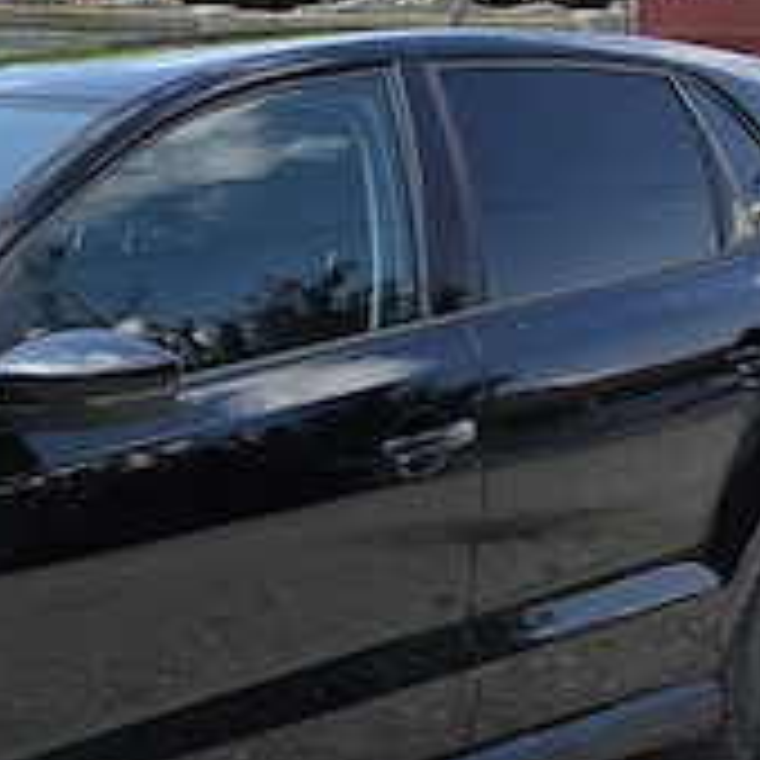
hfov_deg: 21.2
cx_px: -292
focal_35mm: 72
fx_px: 1788
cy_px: 549
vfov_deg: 23.8
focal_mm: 6.3
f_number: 1.7
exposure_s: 1/2593
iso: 80
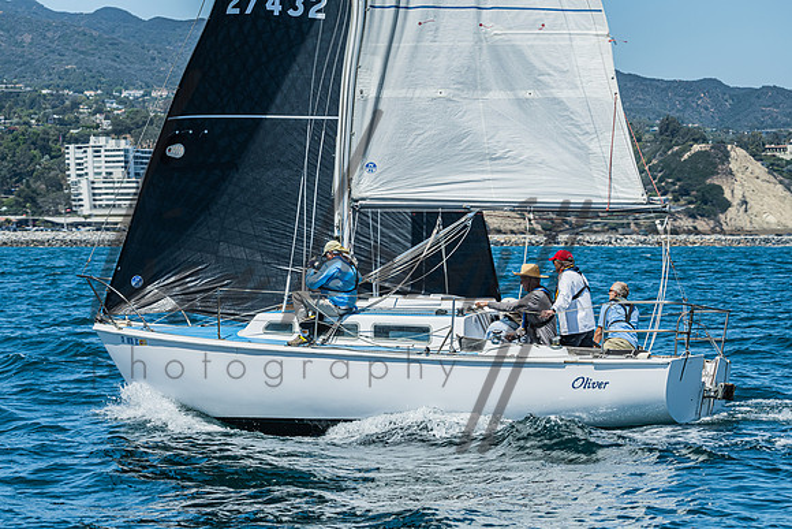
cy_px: 303
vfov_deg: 10.8
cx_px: 351
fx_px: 2805
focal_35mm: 127
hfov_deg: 16.1
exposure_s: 1/500
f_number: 9
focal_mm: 110
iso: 320
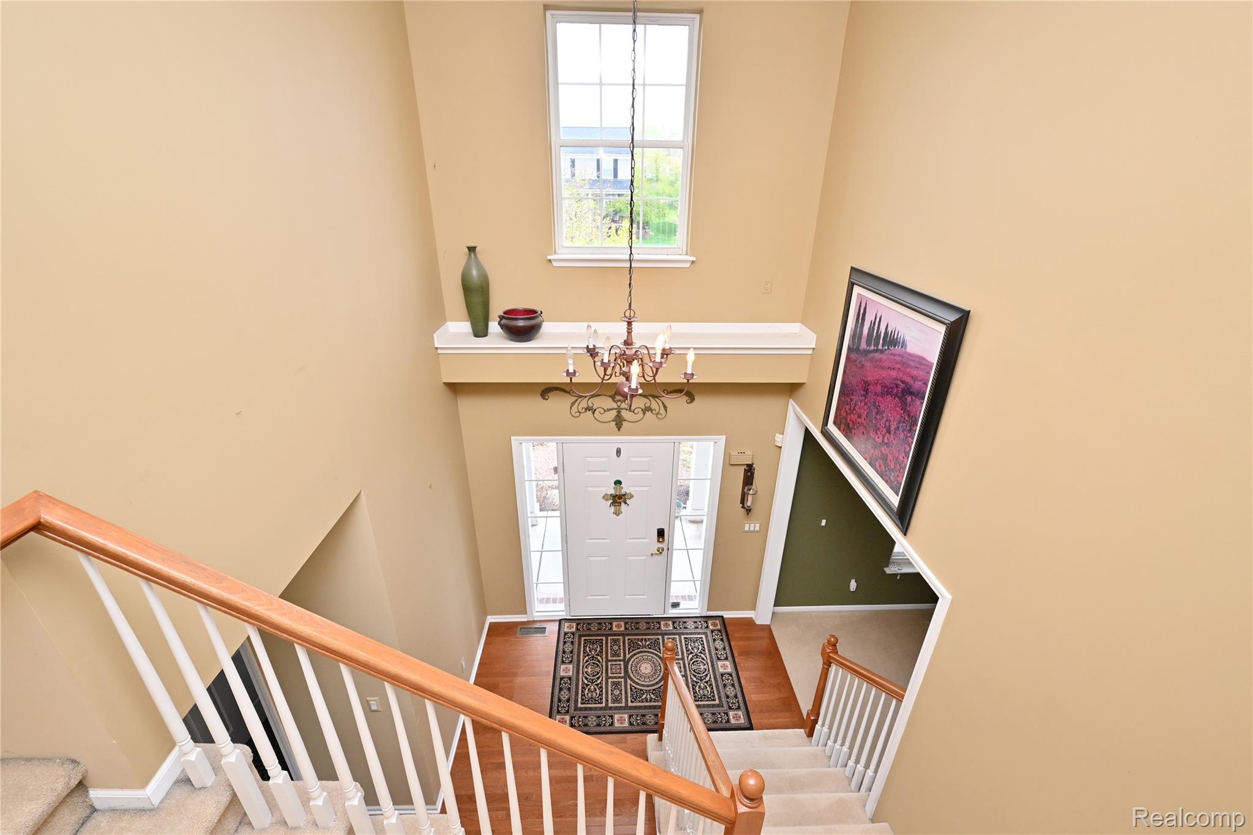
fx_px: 487
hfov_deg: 104.3
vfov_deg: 81.2
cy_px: 418
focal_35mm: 14
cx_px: 626
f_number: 10
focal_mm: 14
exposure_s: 1/60
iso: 800
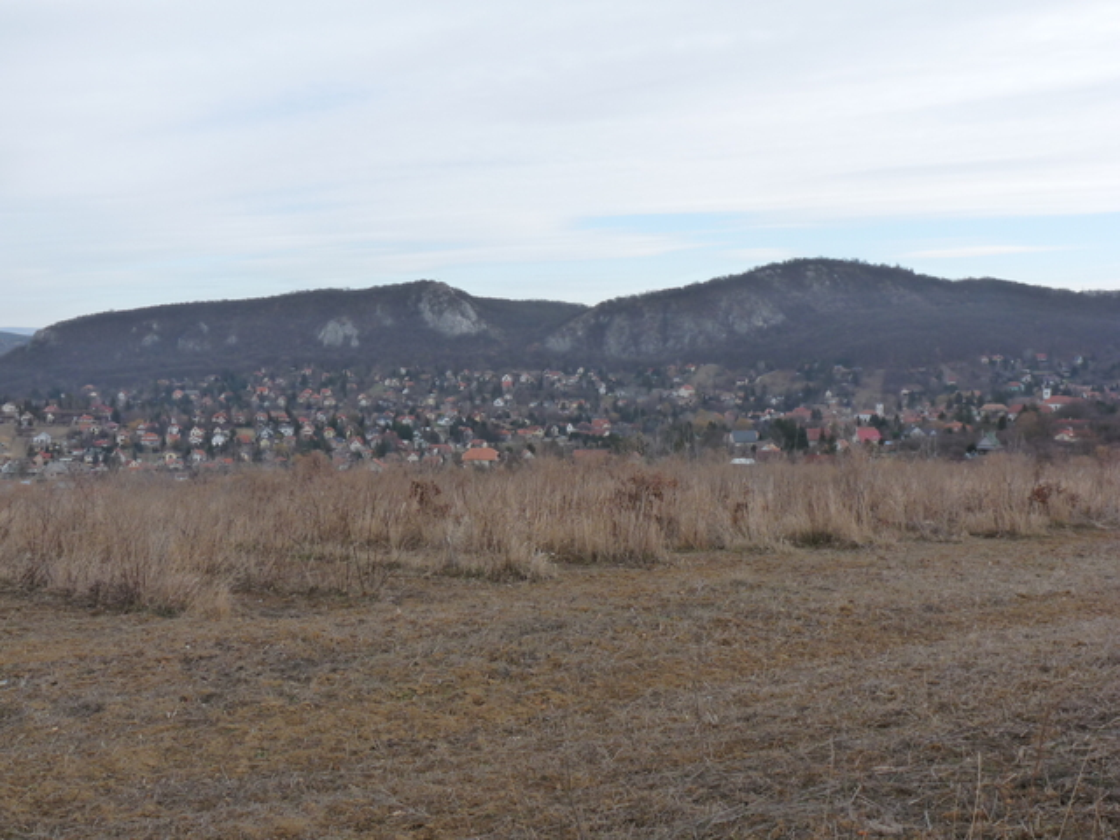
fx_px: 1229
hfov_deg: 49.0
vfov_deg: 37.7
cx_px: 560
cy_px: 420
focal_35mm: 38
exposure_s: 1/250
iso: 160
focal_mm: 6.8
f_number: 5
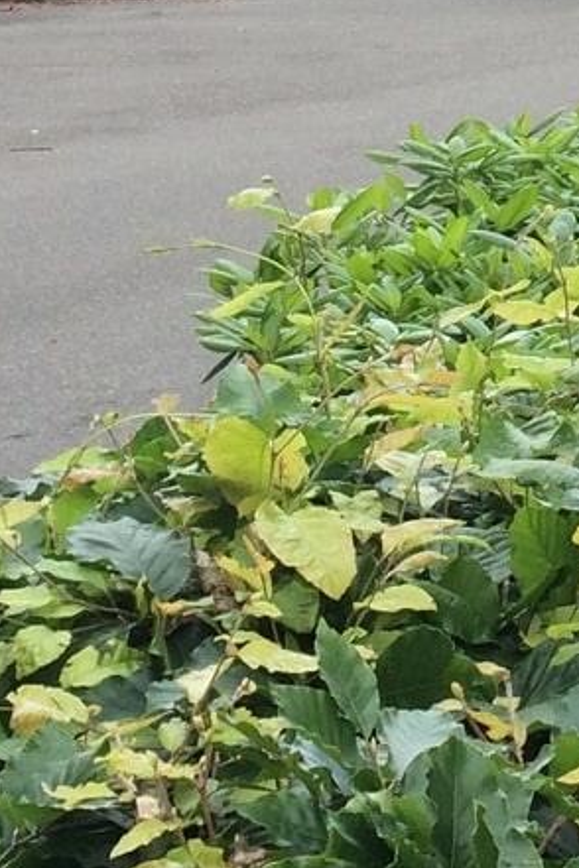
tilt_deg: +0.6
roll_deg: +0.6
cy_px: -327
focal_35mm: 140
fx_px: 3377
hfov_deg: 9.3
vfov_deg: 14.0
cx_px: 1065
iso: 32
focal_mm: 4.15
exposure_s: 1/244
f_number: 2.2
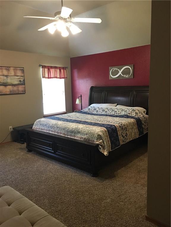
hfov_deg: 48.2
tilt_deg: -10.0
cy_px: 114
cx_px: 86
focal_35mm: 29
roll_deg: +1.6
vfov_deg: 61.7
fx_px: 191
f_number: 2.2
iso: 200
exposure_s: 1/30
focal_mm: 4.15
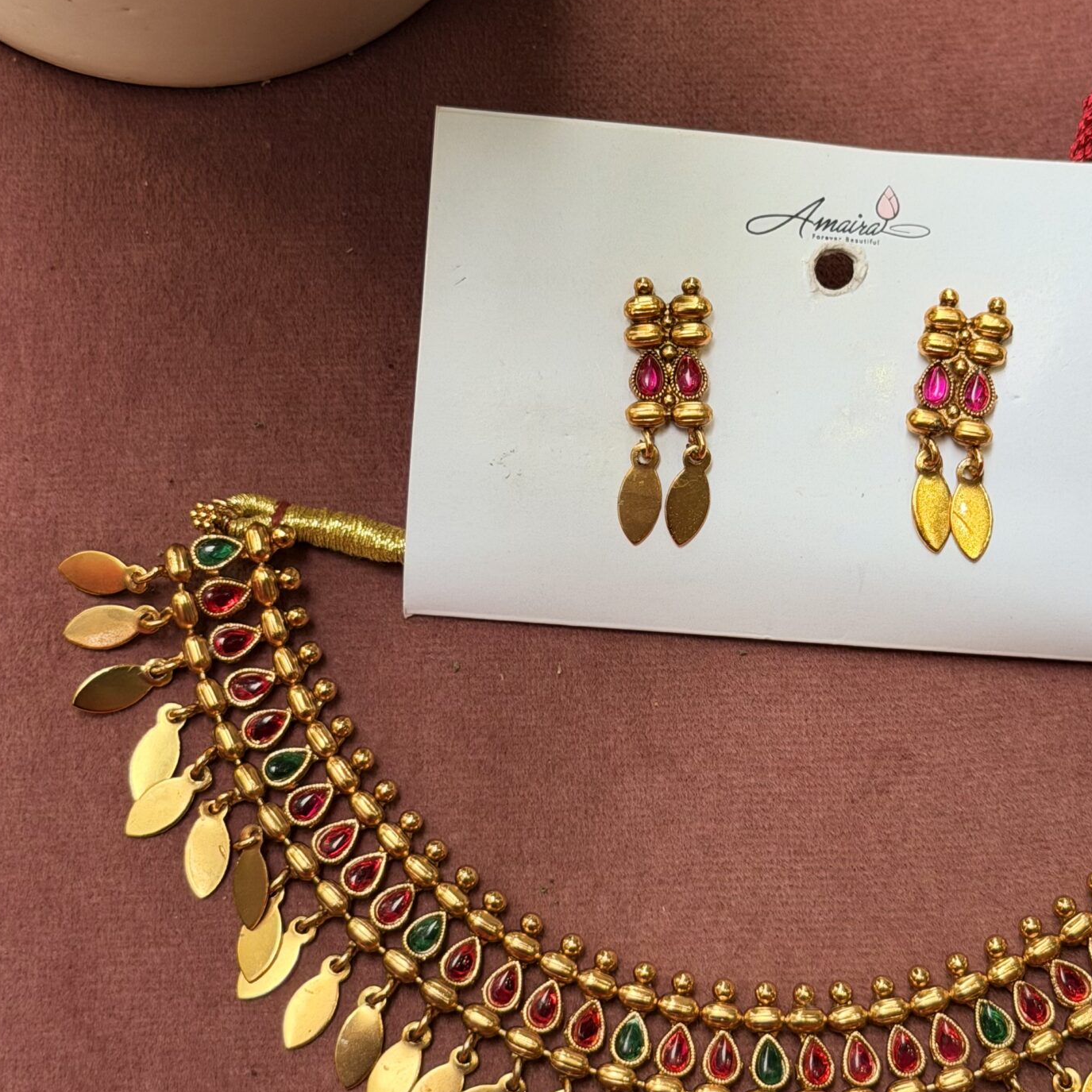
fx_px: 2820
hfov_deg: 21.8
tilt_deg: -76.3
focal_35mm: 79
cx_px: 717
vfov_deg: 21.9
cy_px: 612
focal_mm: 6.76
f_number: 1.78
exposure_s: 1/121
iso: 80
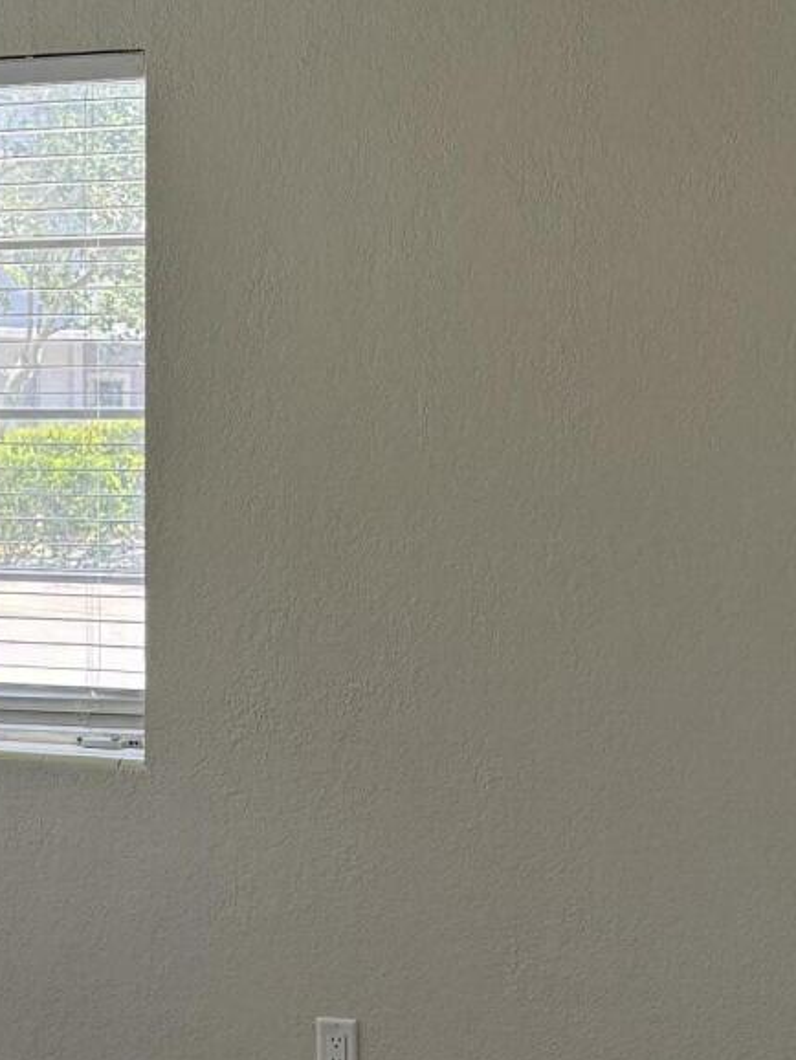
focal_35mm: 83
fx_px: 2543
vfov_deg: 23.4
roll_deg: +0.4
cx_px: 147
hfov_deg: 17.6
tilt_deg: -8.3
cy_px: 745
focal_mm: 6.76
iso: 100
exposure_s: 1/385
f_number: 1.78
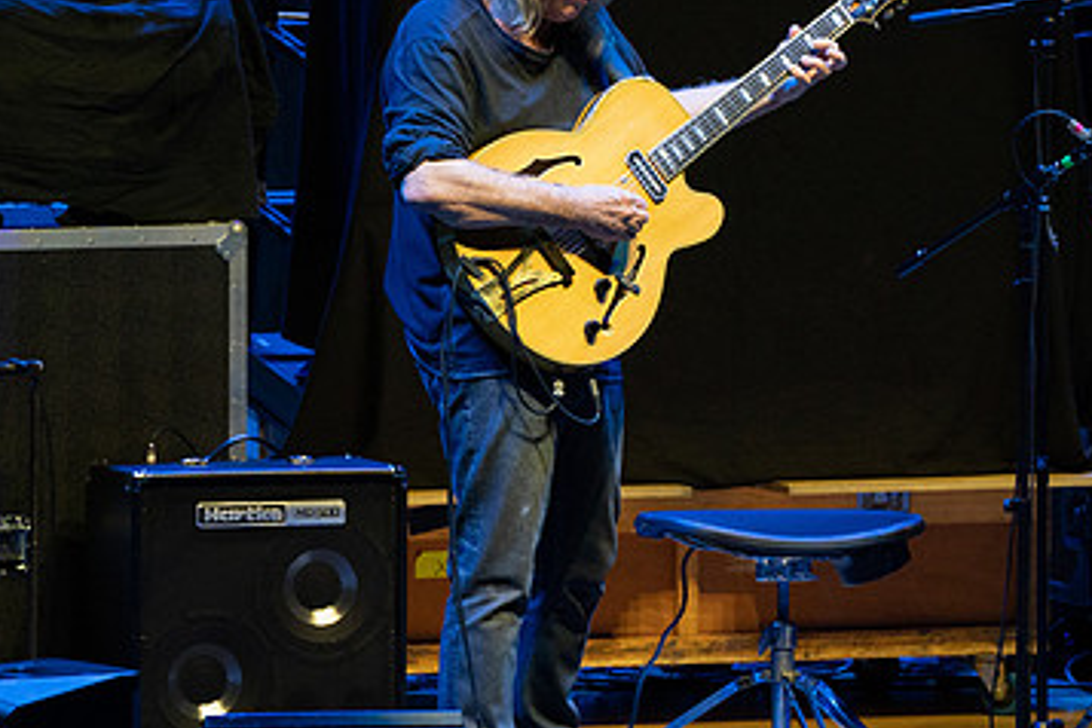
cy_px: 317
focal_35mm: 551
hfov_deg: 3.7
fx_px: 16712
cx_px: 541
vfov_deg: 2.5
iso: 3200
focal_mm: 339
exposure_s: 1/320
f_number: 7.1
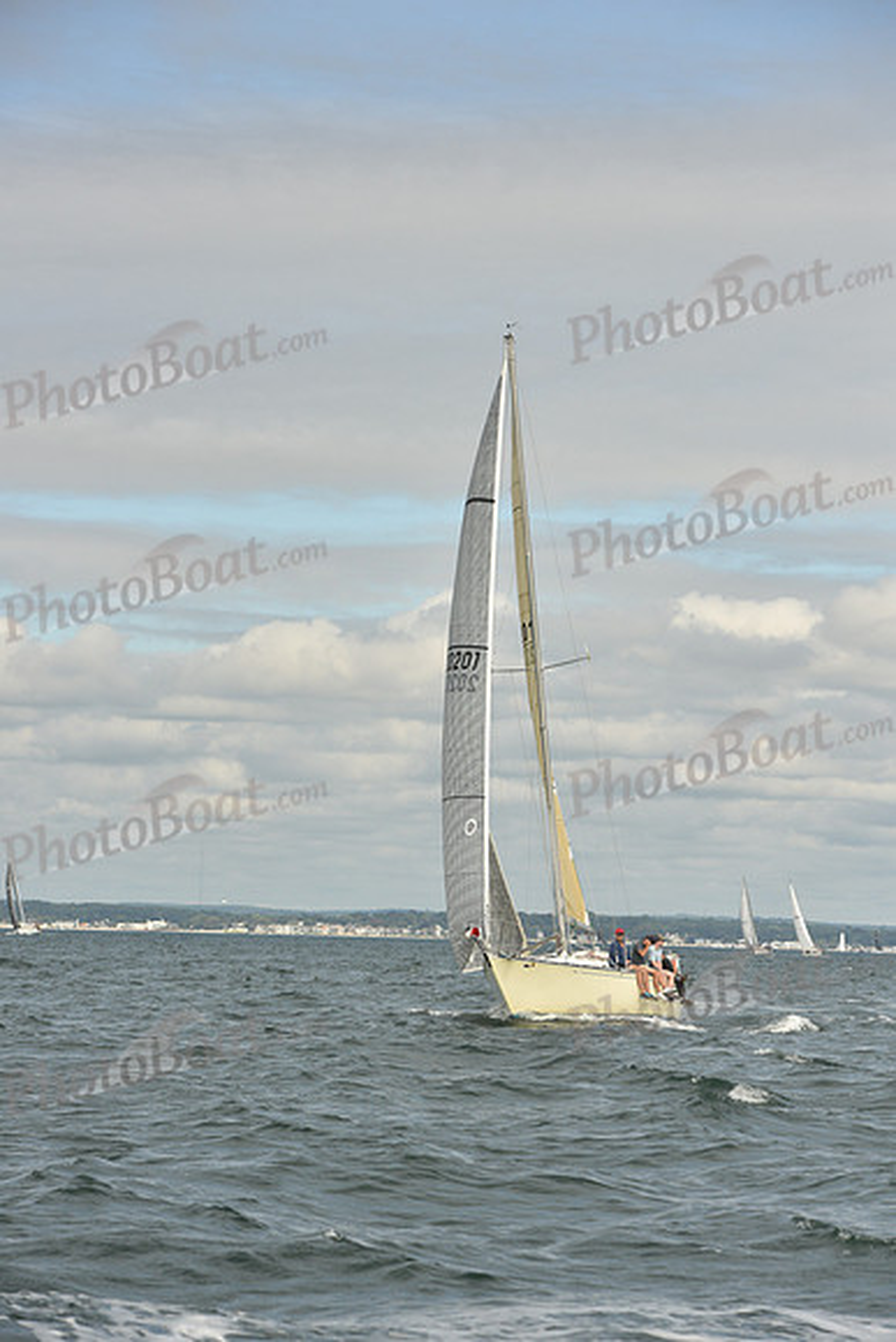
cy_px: 671
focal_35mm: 122
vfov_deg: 16.8
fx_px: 4552
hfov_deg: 11.2
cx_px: 448
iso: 320
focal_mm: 122
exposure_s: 1/1600
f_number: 9
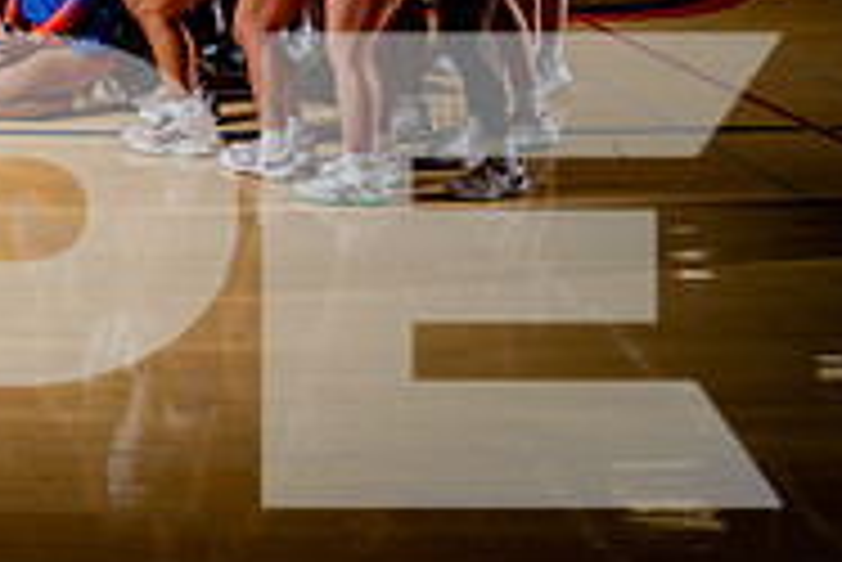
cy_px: -272
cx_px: -351
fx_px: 1451
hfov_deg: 25.8
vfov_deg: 19.3
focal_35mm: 62
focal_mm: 20
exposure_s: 1/250
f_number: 7.1
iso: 250
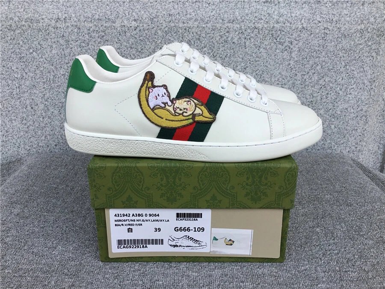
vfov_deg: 45.4
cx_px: 192
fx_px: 345
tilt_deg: -21.0
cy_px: 144
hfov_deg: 58.4
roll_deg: +0.0
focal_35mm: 31
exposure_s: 1/840
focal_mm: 3.3
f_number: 2.4
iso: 25
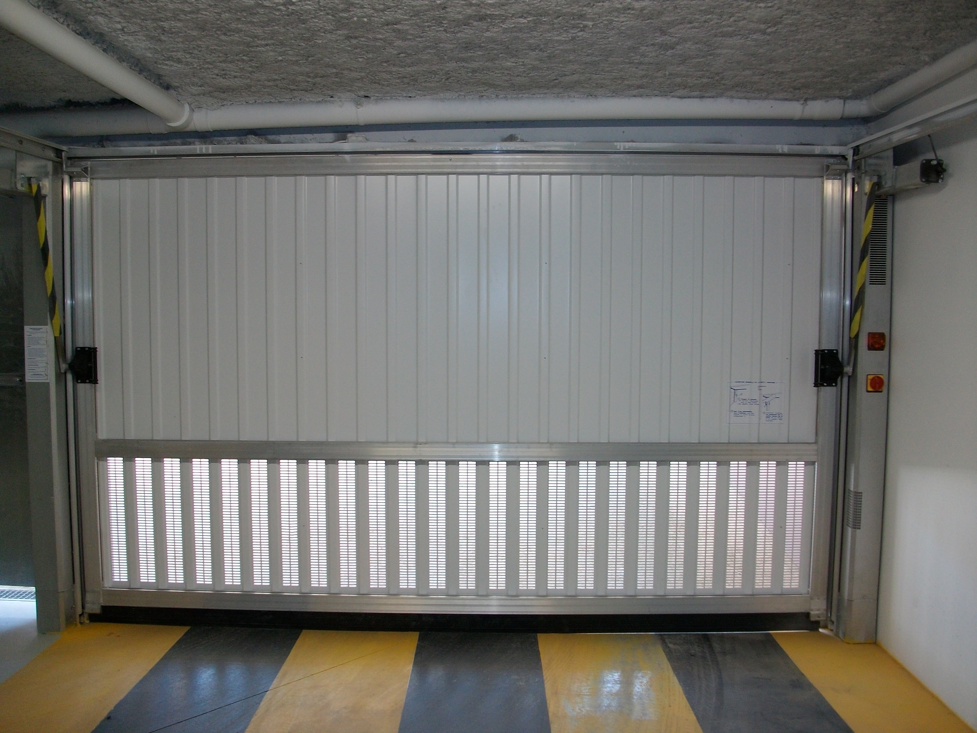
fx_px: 903
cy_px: 366
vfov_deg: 44.2
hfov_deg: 56.8
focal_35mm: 32
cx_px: 488
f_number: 2.9
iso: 128
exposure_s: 1/40
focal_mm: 5.7
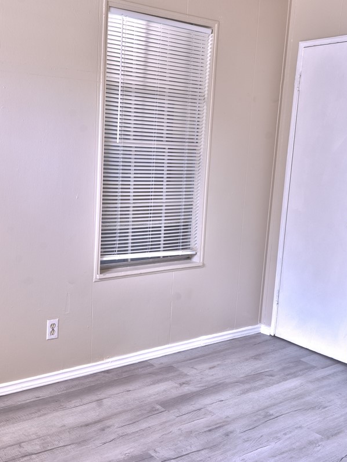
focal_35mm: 42
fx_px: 561
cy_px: 244
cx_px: 128
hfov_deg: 34.2
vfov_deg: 44.8
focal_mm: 16
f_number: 13
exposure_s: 3.2
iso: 200
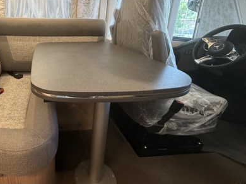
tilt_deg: -15.9
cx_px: 57
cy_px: 64
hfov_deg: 68.5
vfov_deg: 57.7
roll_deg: +1.9
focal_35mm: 23
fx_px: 163
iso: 400
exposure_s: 1/96
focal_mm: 2.22
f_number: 2.2
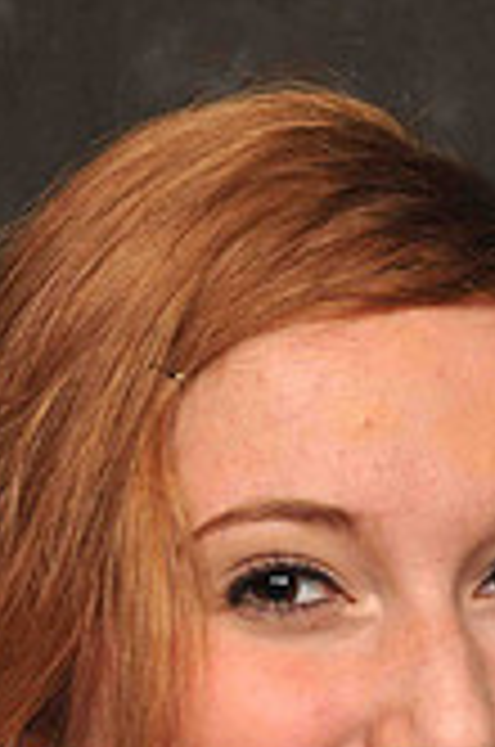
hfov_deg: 3.4
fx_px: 8408
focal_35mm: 406
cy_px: 814
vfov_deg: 5.1
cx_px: 317
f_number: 7.1
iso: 200
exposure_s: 1/125
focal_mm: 100
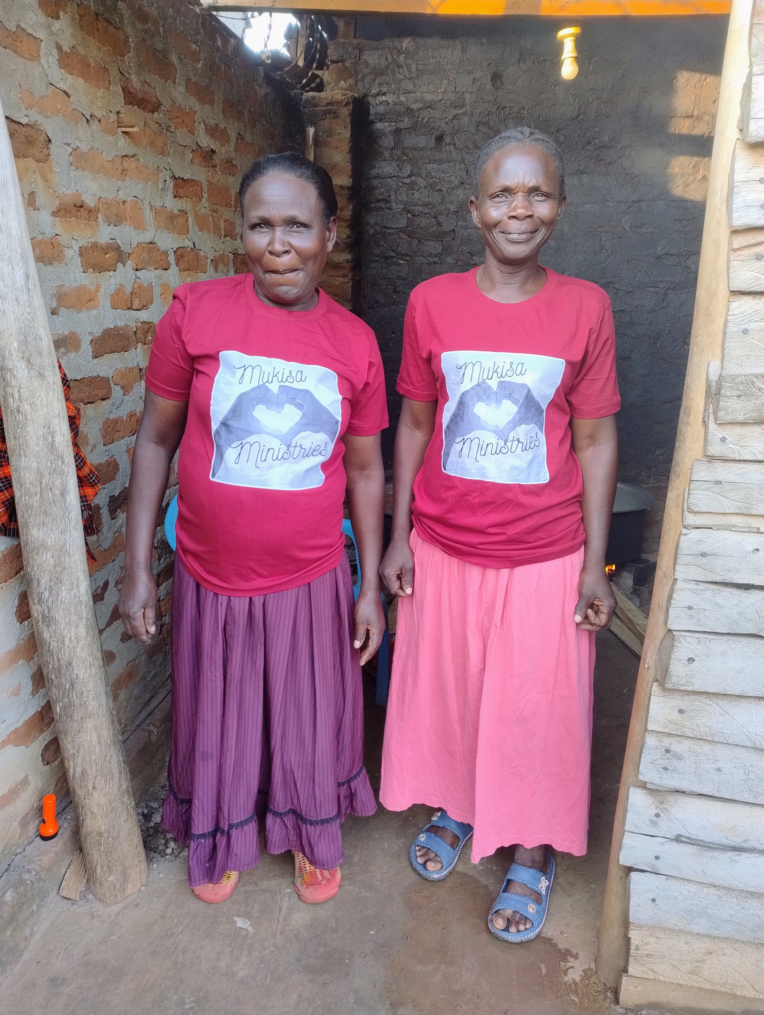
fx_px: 704
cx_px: 382
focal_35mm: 24
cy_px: 508
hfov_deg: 56.9
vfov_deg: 71.5
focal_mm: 5.56
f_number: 1.8
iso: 209
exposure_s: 1/100
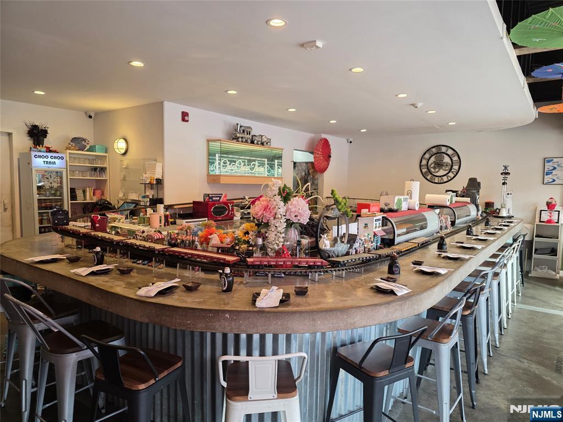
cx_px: 282
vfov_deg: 58.9
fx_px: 374
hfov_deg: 73.9
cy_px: 211
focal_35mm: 23
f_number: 1.7
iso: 250
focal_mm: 6.3
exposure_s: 1/120
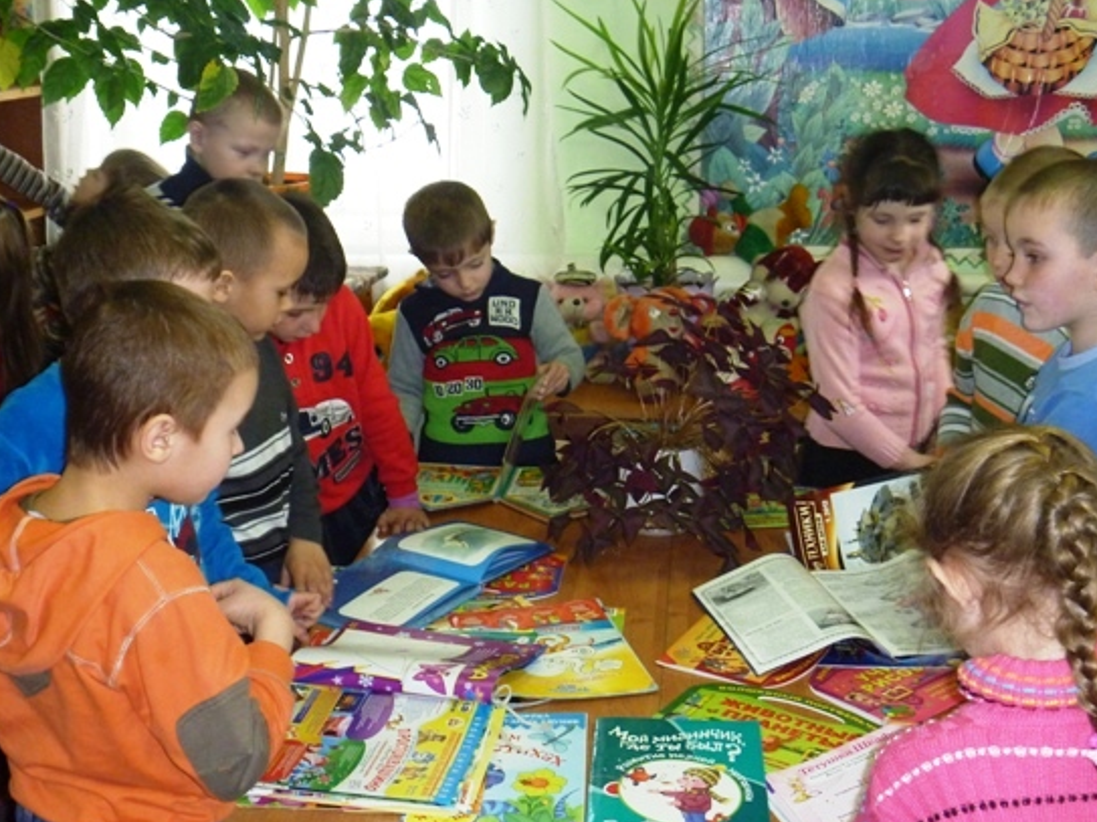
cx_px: 551
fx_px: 1362
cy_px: 438
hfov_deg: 43.9
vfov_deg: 33.6
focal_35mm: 43
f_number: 3.5
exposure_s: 1/30
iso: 250
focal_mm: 6.3
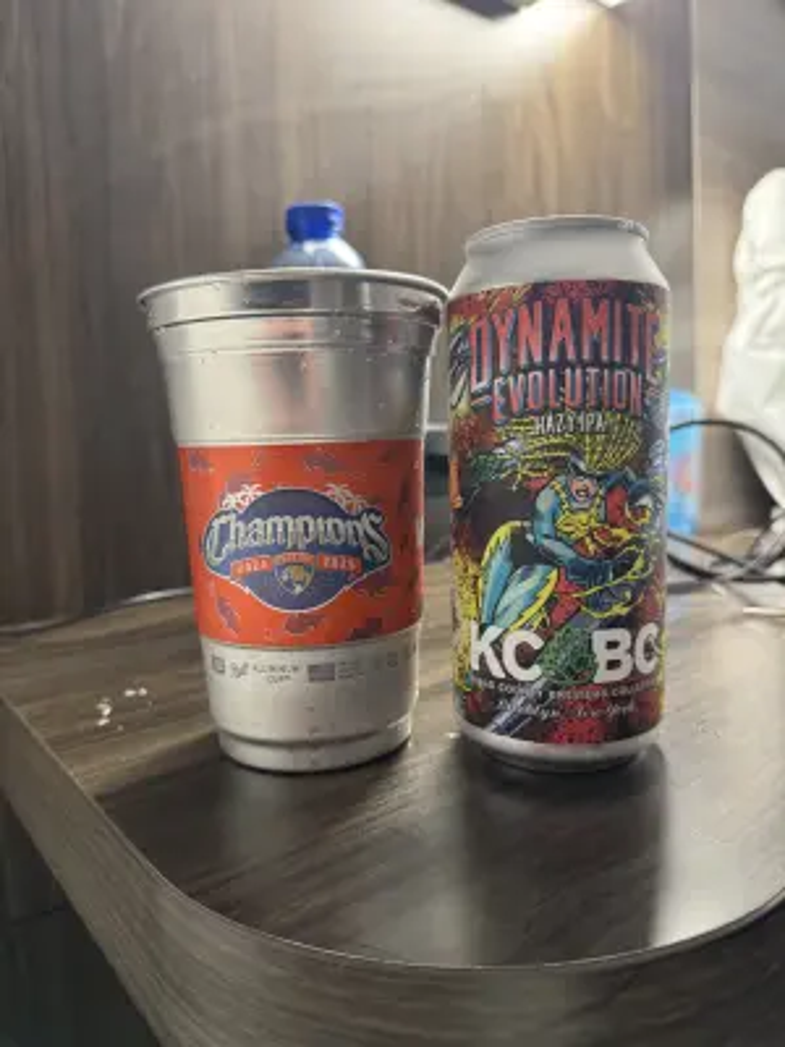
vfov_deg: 71.6
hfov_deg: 56.8
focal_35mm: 24
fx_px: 726
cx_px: 392
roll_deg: +1.3
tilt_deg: -5.1
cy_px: 524
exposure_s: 1/40
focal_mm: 6.76
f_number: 1.78
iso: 640
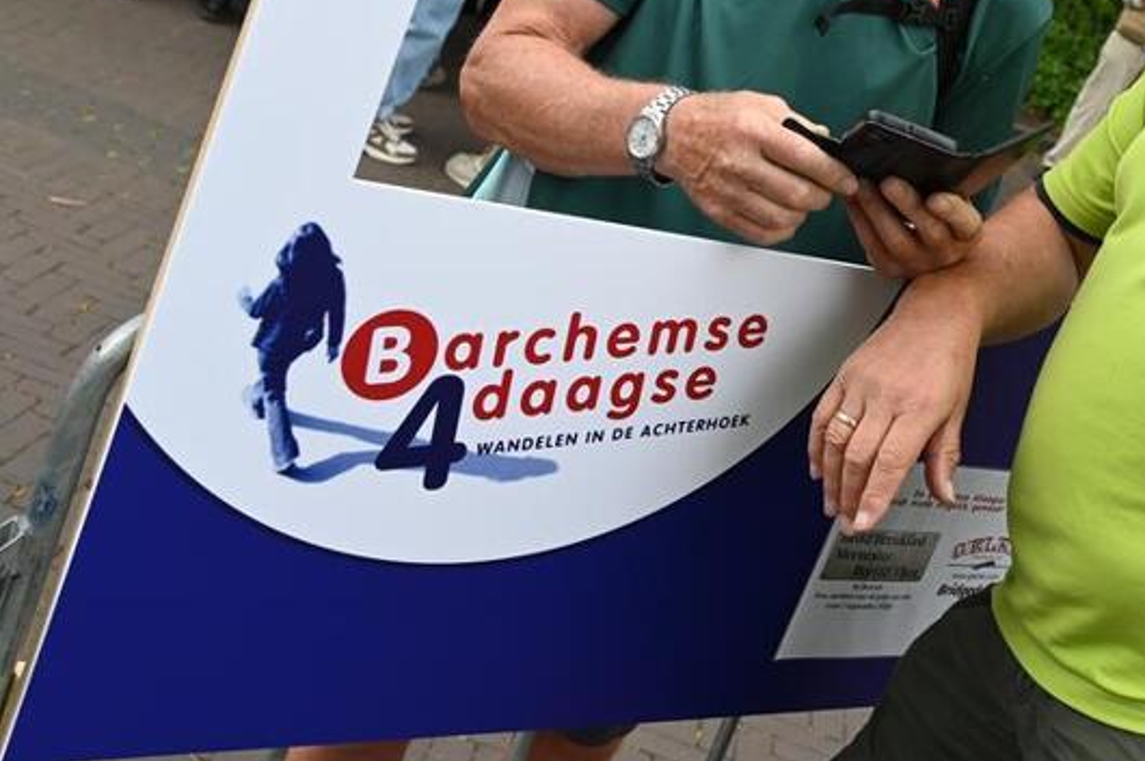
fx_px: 1842
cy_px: 126
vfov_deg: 22.9
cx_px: 933
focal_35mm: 58
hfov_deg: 33.4
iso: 200
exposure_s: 1/250
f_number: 5.6
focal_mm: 31
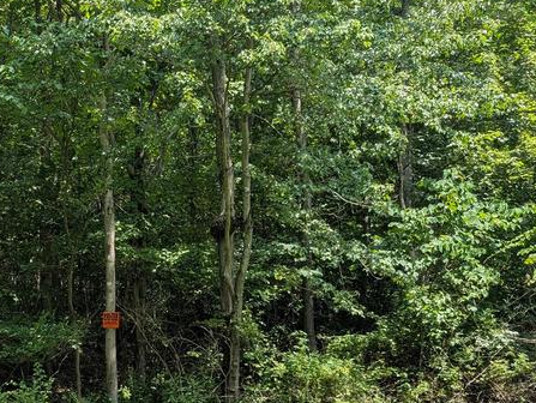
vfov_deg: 25.2
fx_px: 852
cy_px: 407
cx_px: 20
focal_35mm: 55
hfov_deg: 32.5
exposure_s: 1/185
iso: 20
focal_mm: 6.9
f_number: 1.68
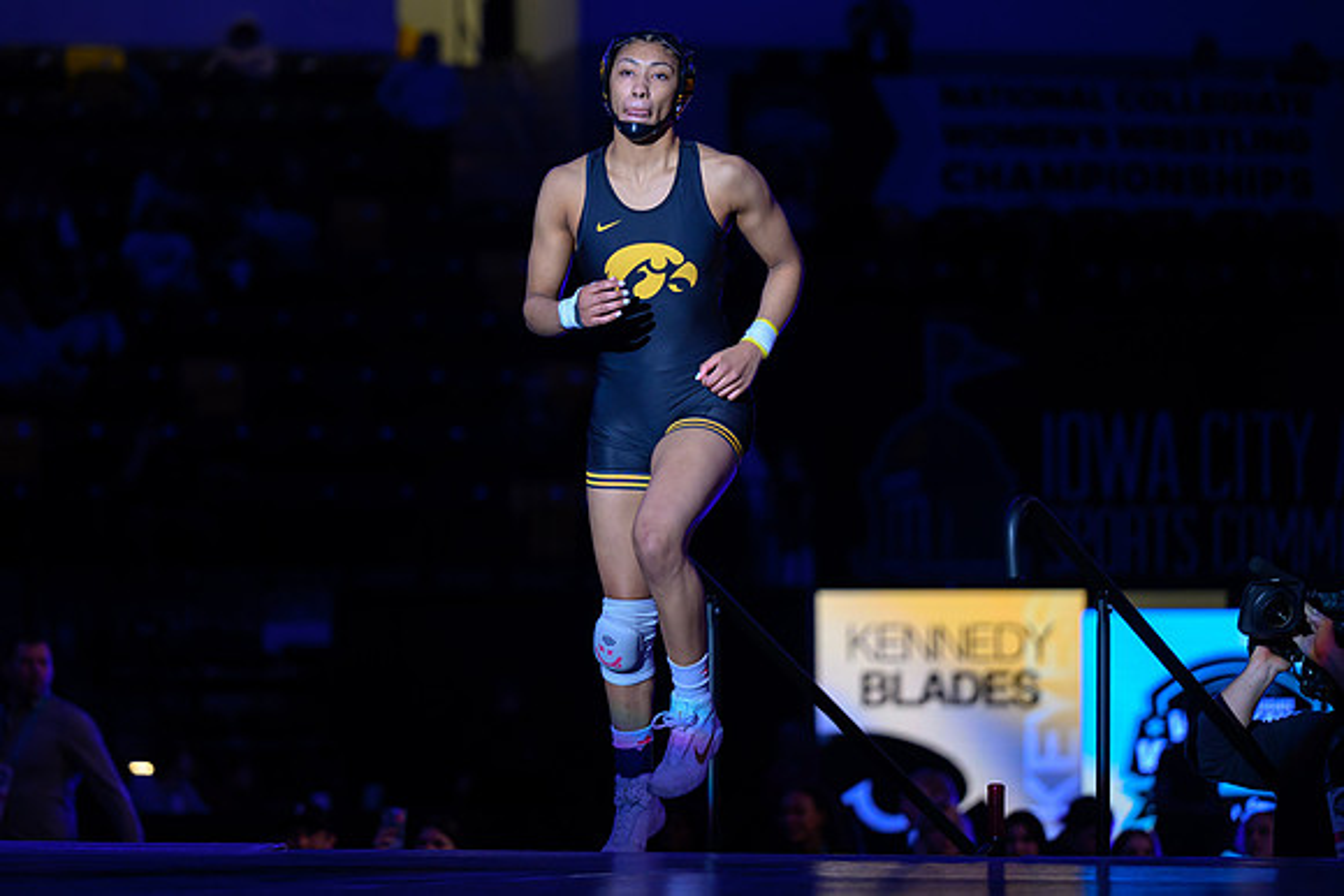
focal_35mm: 173
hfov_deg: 11.8
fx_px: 6476
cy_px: 387
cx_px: 587
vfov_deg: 7.9
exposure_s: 1/800
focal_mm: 145
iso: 1600
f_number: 2.8
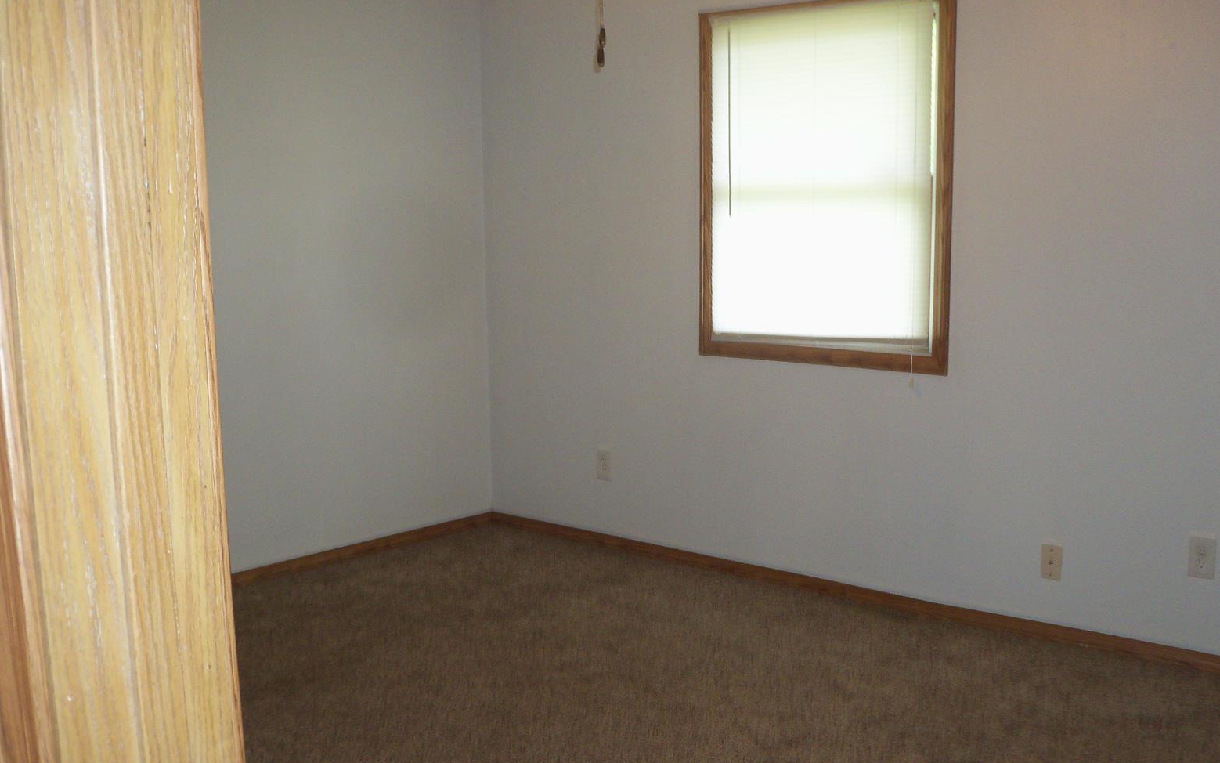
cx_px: 612
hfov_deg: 52.7
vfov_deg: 34.4
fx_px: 1230
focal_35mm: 37
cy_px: 440
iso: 100
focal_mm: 5.7
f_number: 2.9
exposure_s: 1/30
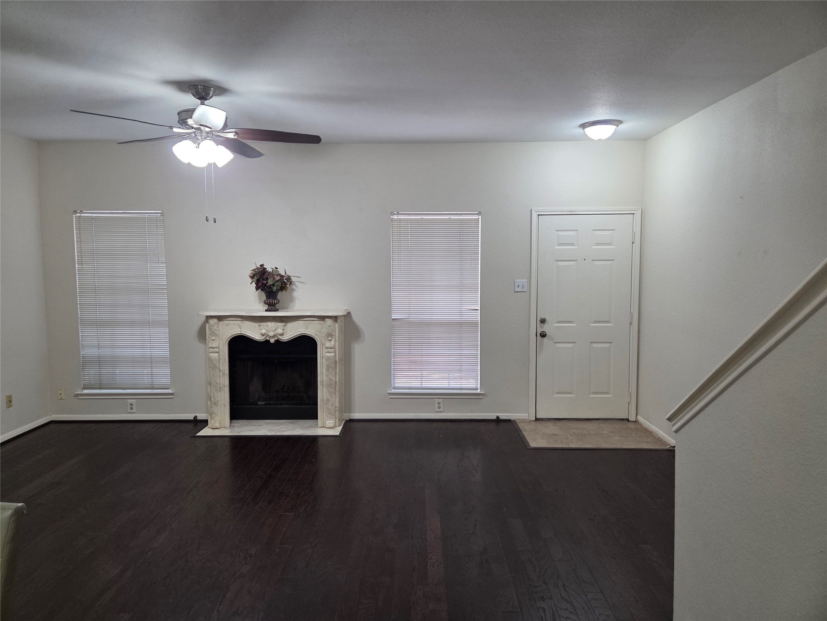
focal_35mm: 23
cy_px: 310
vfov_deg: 58.9
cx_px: 414
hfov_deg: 73.9
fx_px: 549
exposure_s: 1/120
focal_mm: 5.4
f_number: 1.8
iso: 320
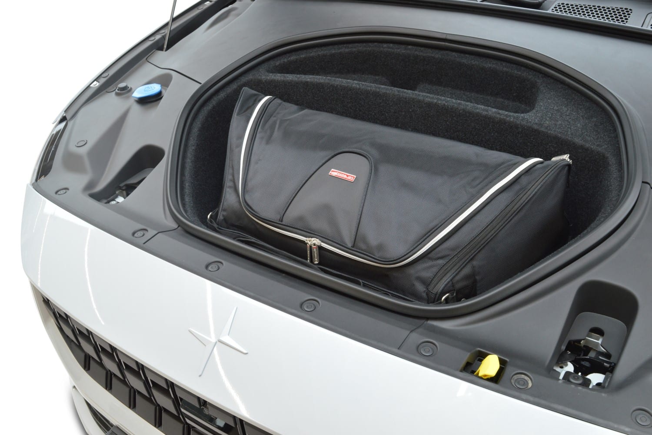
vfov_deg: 36.9
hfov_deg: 53.1
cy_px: 218
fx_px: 652
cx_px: 326
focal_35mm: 36
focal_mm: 24
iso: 400
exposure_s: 1/15
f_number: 11
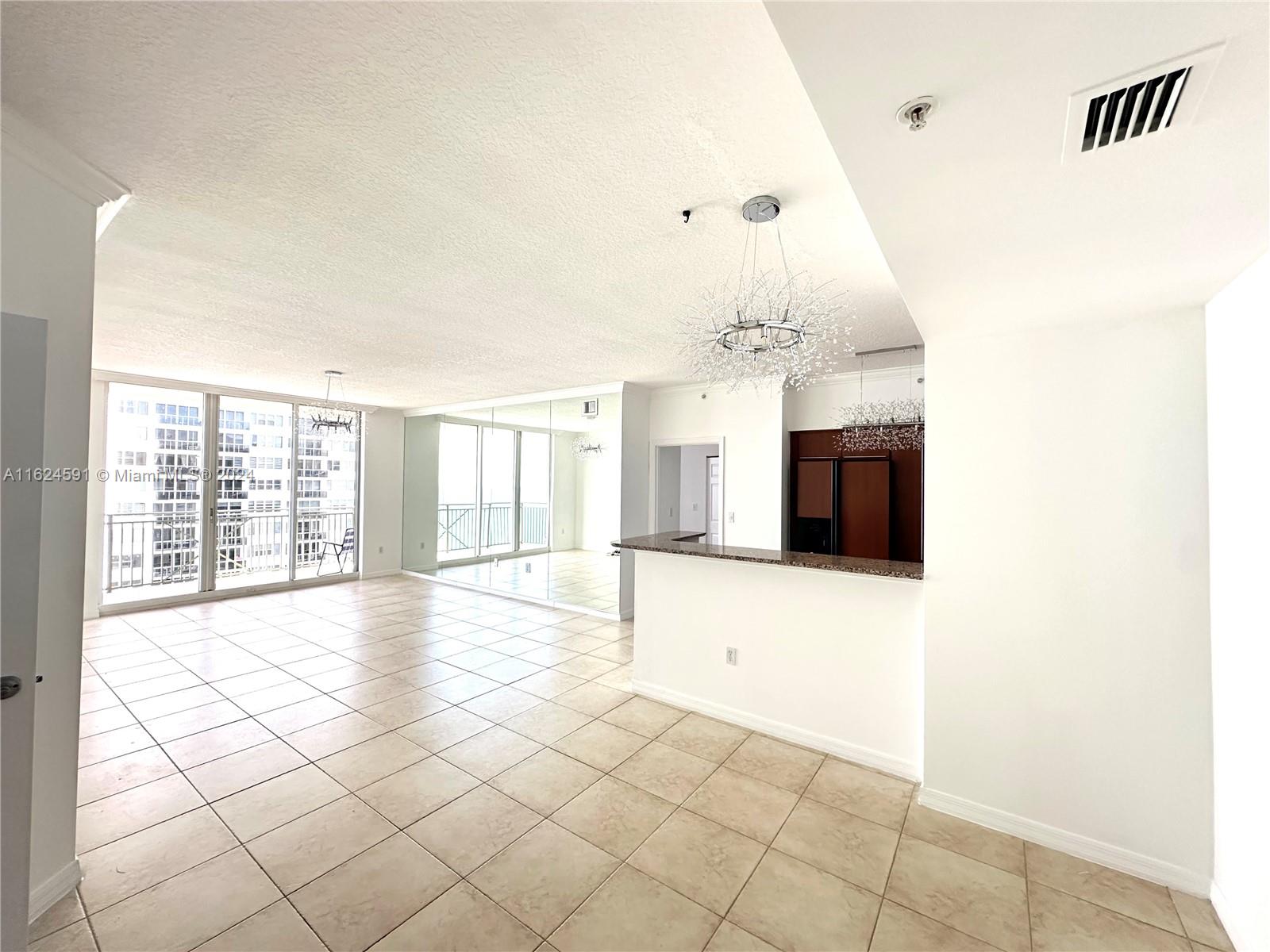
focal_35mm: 14
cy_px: 476
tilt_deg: +1.5
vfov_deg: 85.7
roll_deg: -1.0
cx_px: 635
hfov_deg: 102.1
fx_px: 514
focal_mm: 2.22
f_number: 2.2
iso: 200
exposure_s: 1/99
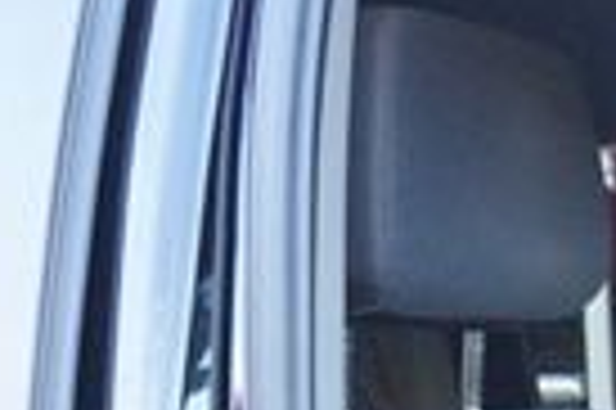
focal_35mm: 112
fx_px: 1914
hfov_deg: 16.3
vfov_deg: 11.3
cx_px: 989
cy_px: 766
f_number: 3.5
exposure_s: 1/160
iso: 1600
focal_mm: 16
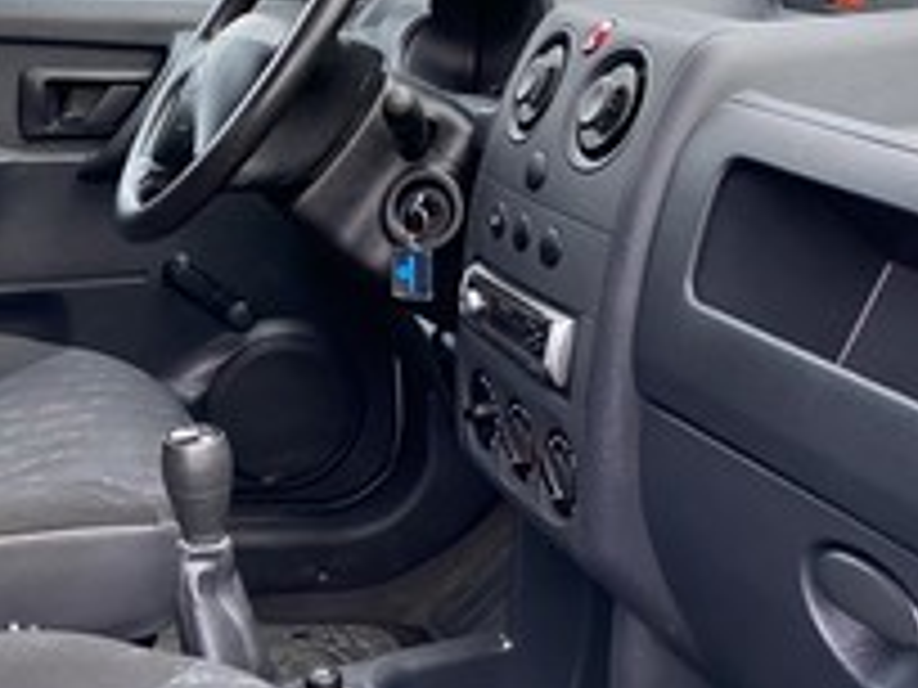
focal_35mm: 65
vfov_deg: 22.6
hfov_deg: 28.9
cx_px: 130
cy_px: 331
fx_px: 1724
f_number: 1.8
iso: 125
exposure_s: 1/72
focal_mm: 4.25
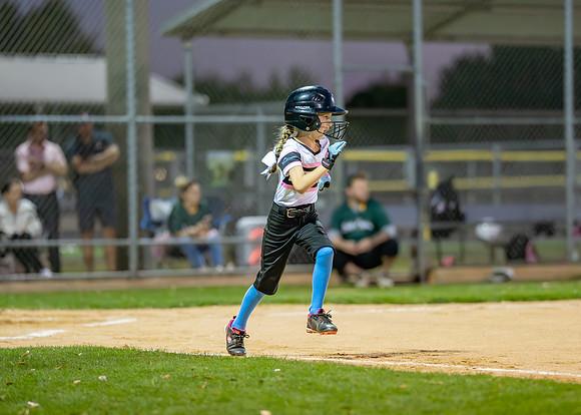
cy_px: 201
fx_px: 3589
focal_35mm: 218
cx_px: 325
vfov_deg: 6.6
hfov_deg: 9.3
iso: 6400
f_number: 1.8
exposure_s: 1/1250
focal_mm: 135
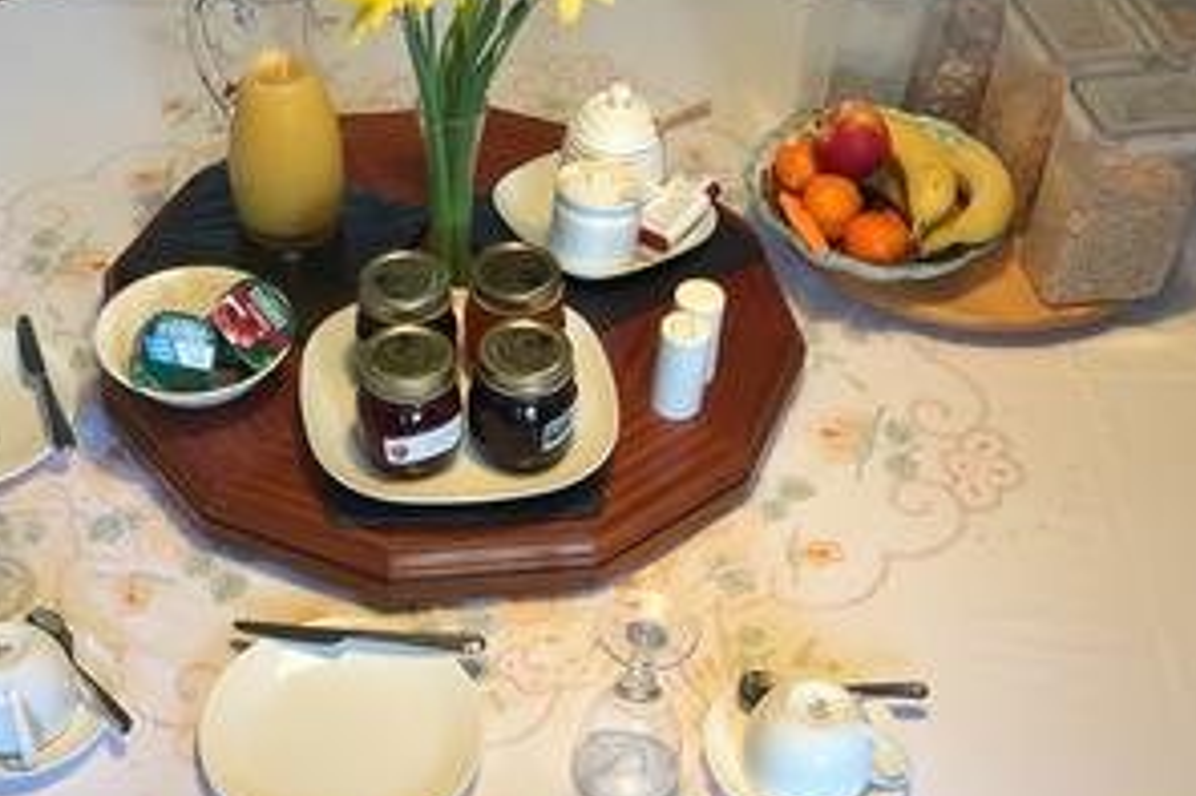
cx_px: 461
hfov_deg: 38.7
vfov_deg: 26.2
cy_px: 576
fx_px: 1693
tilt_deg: -48.4
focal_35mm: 51
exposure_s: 1/33
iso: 100
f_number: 2.2
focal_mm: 4.15
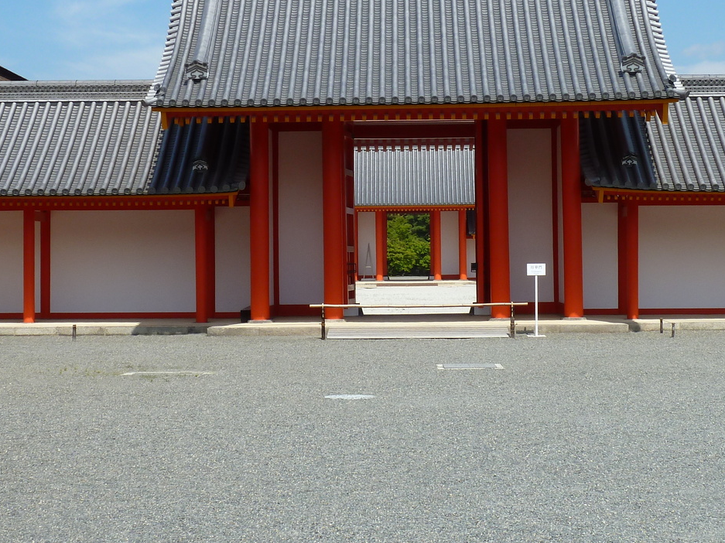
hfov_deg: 23.8
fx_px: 1717
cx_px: 375
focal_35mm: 82
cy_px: 181
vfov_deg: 17.9
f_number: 5
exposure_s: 1/400
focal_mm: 7.9
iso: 80
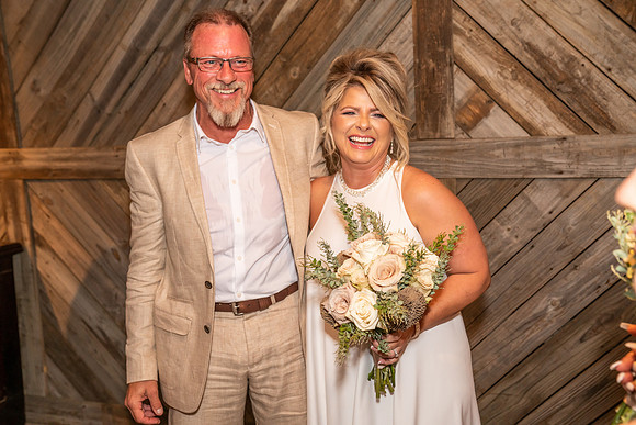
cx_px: 318
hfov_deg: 46.4
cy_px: 212
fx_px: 742
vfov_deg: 31.9
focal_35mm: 42
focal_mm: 42
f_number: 4.5
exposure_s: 1/125
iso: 1600
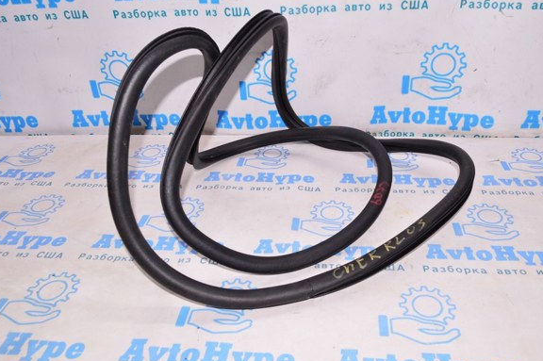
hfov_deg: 61.9
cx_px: 295
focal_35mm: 30
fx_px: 452
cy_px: 174
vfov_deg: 43.5
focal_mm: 18
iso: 1600
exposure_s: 1/200
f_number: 8
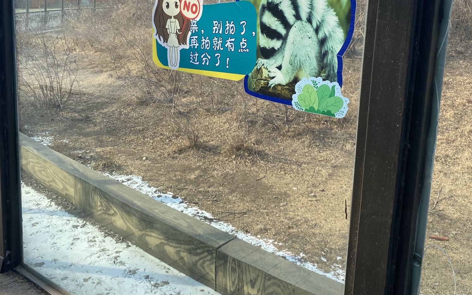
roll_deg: -4.4
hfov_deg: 52.8
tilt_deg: -7.3
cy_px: 69
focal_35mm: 37
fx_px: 476
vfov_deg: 33.6
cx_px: 237
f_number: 1.8
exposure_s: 1/1193
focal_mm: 4.25
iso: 32
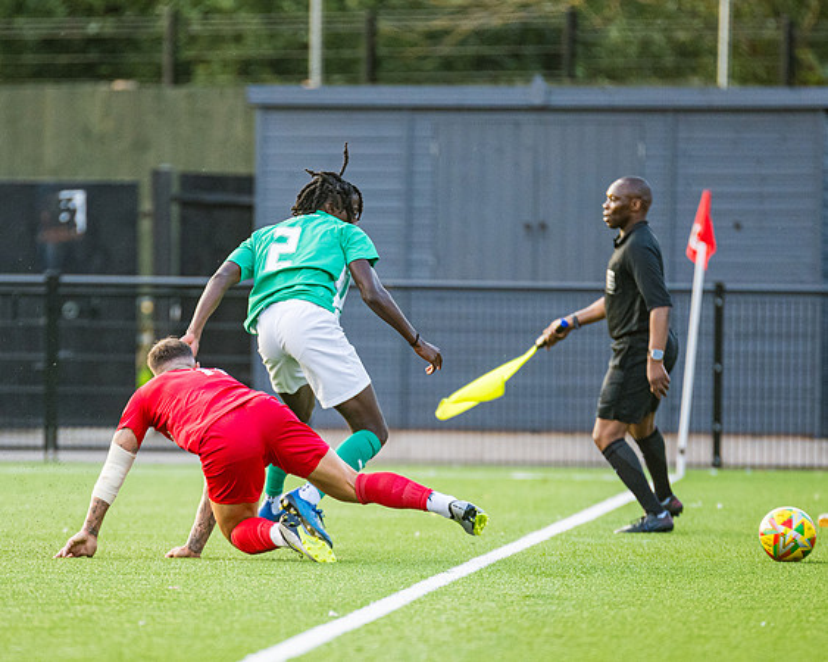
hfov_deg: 3.5
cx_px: 295
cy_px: 352
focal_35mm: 551
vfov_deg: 2.8
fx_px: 13506
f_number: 2.8
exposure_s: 1/800
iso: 1250
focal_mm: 300
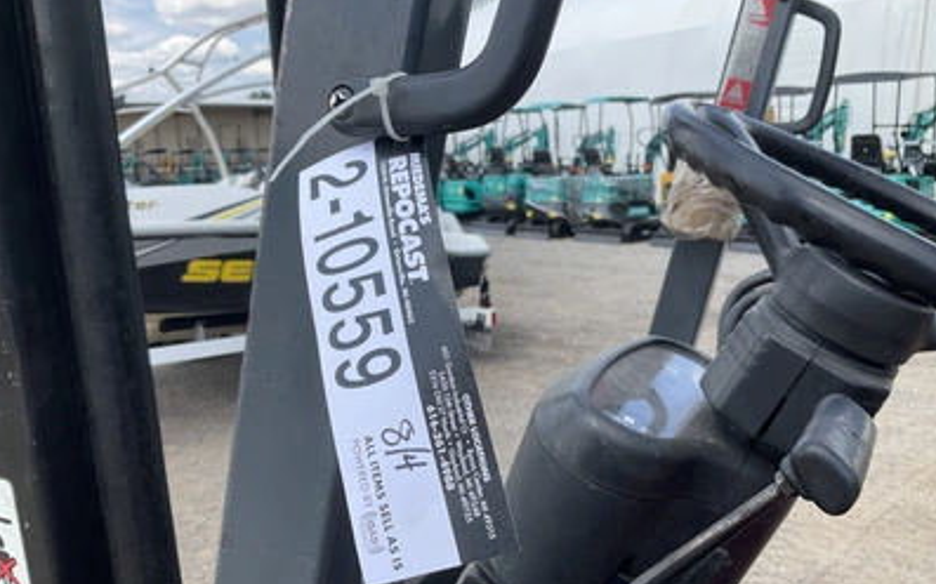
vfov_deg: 40.5
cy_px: 327
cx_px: 467
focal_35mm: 31
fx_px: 791
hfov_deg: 61.2
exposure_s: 1/912
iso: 25
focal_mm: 3
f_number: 1.8
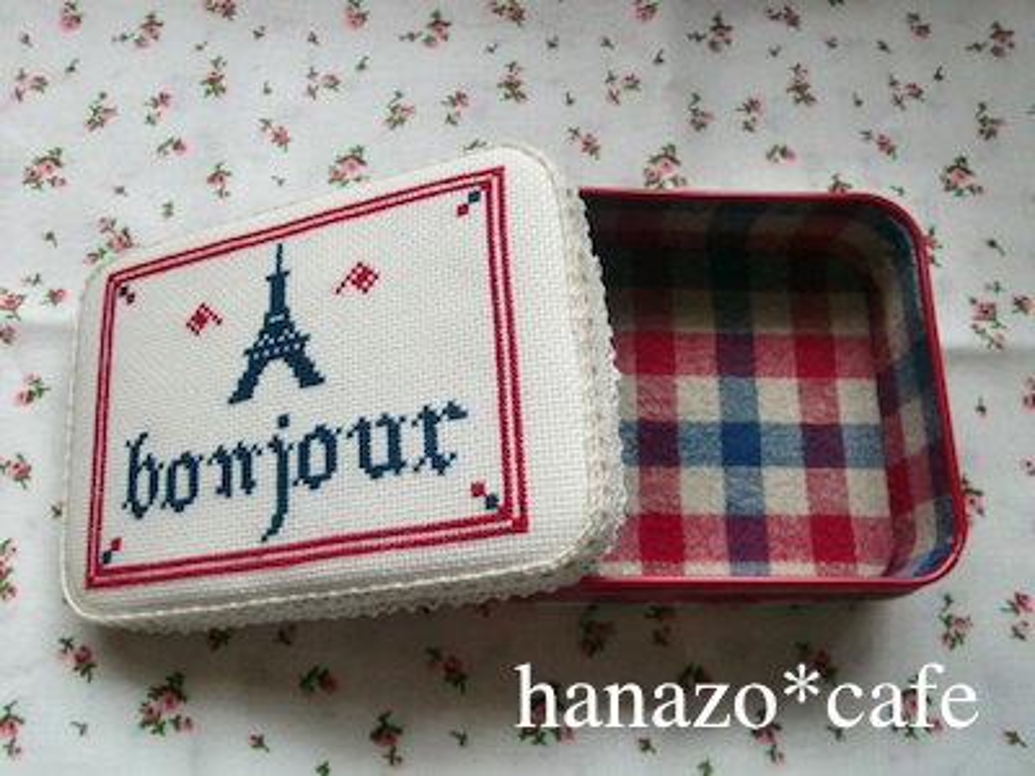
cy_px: 388
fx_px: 837
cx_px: 518
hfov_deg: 63.4
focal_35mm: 28
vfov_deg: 49.7
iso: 100
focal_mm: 4.65
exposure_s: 1/100
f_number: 2.6
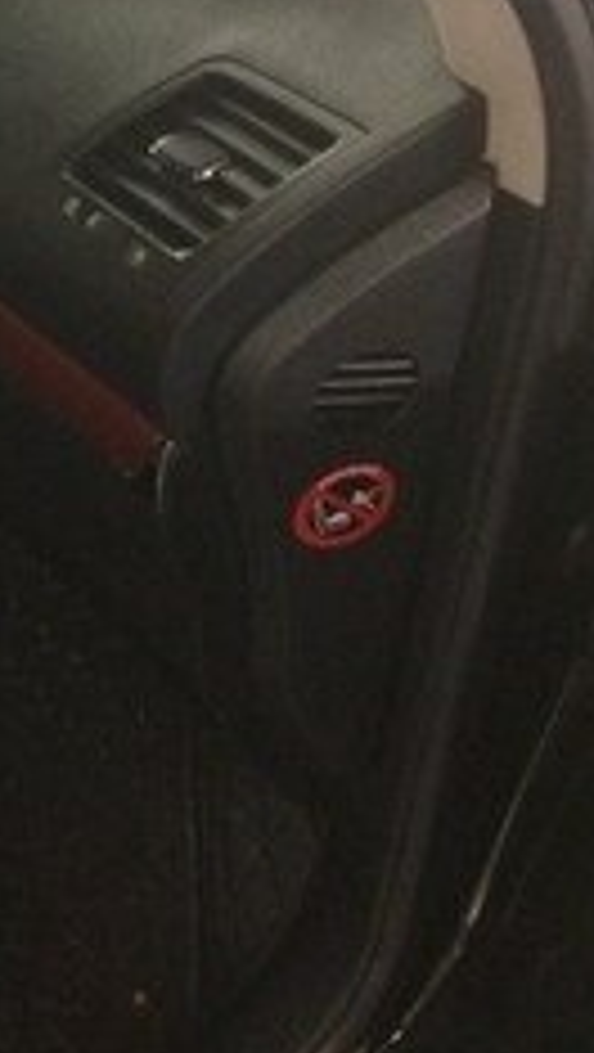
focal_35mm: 89
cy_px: 475
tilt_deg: -33.3
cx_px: -616
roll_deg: -6.6
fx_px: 2487
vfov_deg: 23.9
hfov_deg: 12.0
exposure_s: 1/17
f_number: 2.2
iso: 320
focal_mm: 4.15
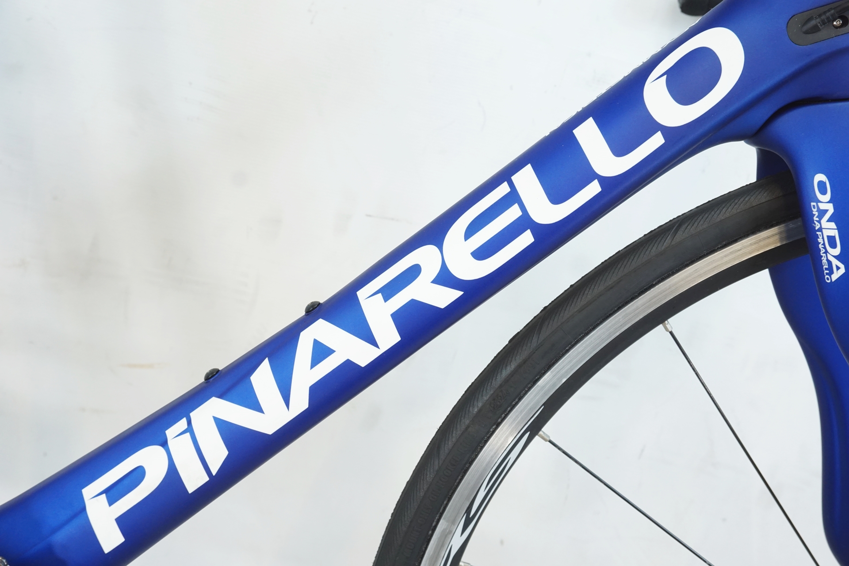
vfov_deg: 35.5
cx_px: 424
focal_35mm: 38
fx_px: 884
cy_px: 283
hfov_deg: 51.3
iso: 800
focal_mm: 25
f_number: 6.3
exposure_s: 1/40
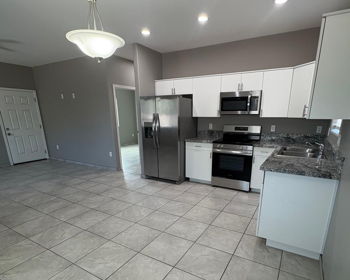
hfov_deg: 80.3
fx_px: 207
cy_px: 176
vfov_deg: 67.0
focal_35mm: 20
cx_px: 187
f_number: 2.2
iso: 125
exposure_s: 1/60
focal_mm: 2.22
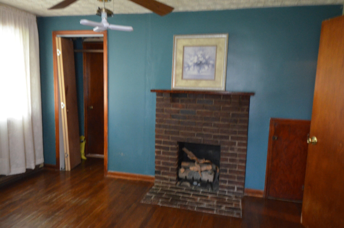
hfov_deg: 70.5
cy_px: 114
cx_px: 172
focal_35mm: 26
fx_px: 243
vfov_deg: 50.2
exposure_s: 1/15
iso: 3200
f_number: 4.2
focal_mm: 17
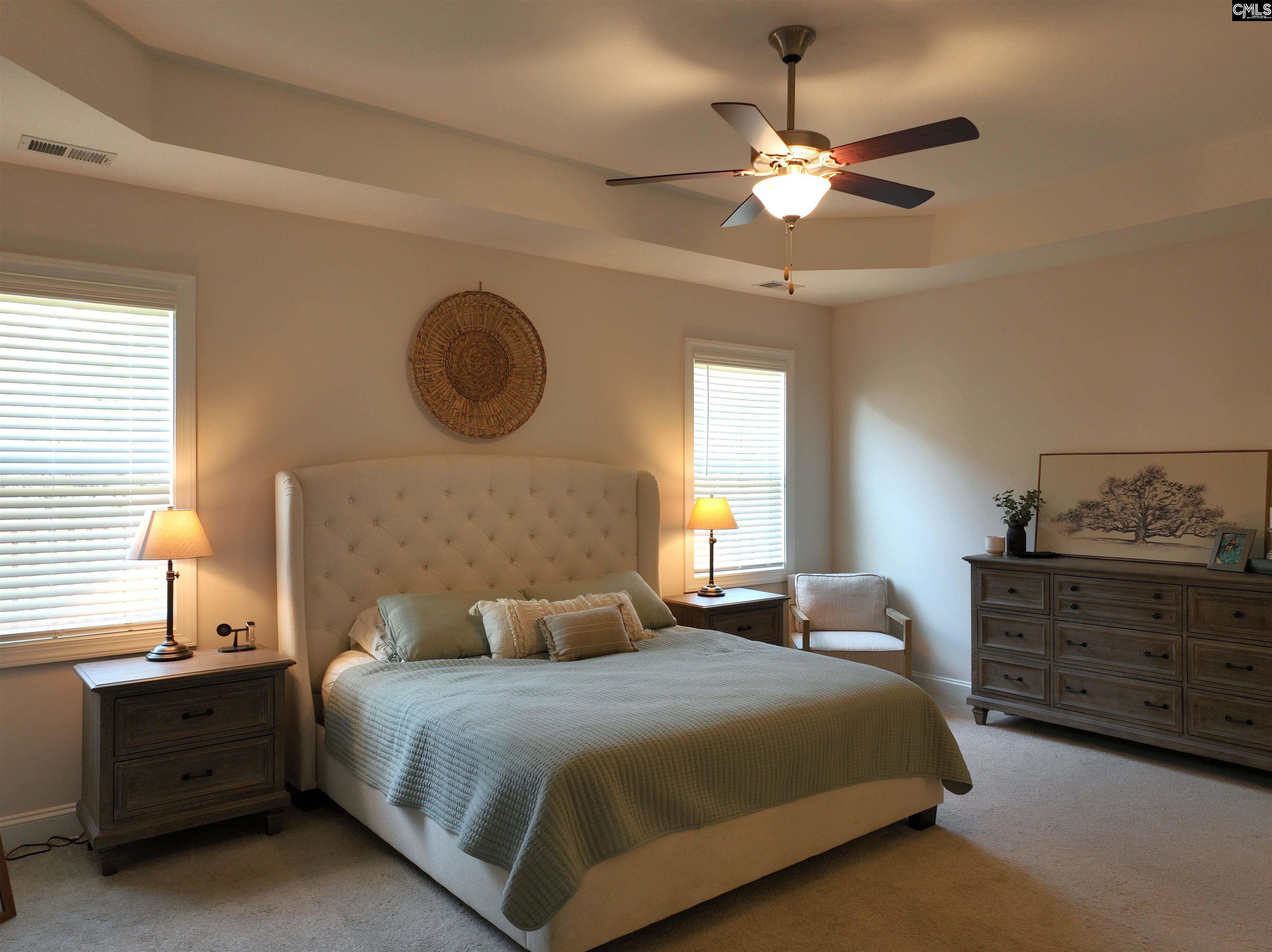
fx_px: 881
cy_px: 476
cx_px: 636
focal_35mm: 24
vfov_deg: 56.8
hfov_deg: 71.6
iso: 110
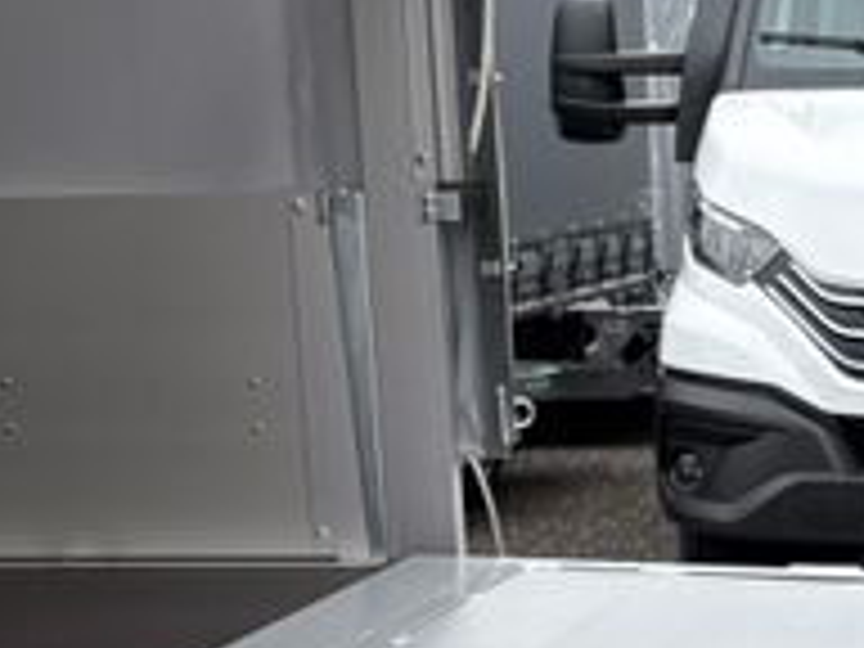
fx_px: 3469
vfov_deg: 10.3
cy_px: 990
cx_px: 963
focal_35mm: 139
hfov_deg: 13.9
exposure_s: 1/1048
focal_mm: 5.96
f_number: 1.6
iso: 50
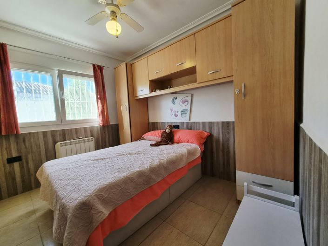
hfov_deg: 106.2
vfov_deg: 89.9
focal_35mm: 13
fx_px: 123
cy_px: 123
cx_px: 164
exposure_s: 1/103
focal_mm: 2.2
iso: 64
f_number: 2.2
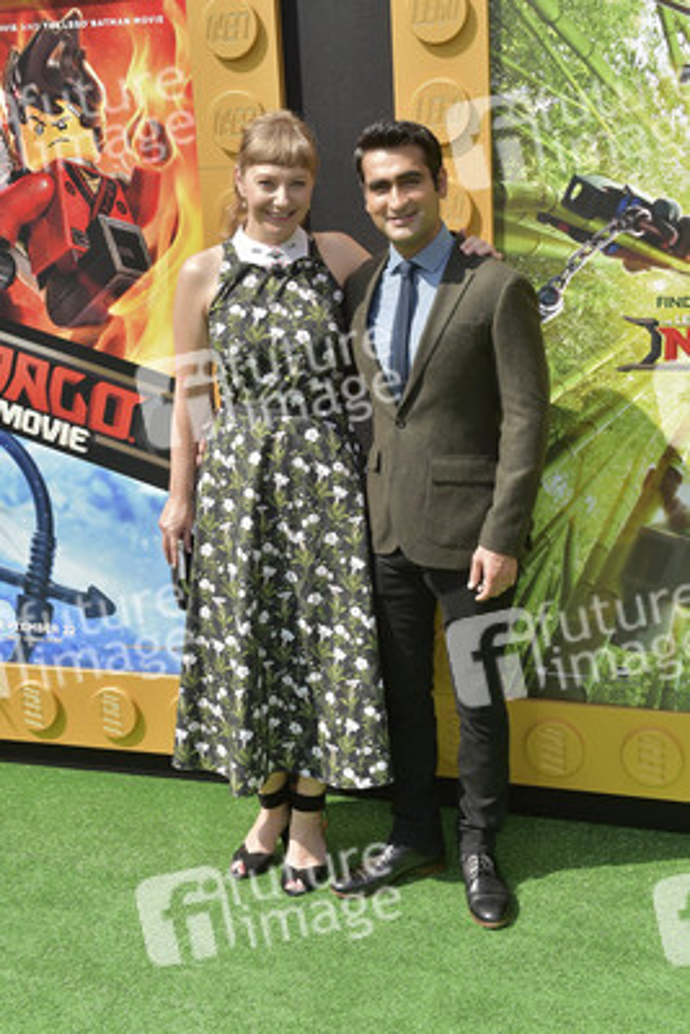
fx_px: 1293
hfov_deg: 29.9
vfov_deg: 43.6
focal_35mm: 45
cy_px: 517
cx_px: 345
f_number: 6.3
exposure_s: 1/320
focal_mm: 45
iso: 200
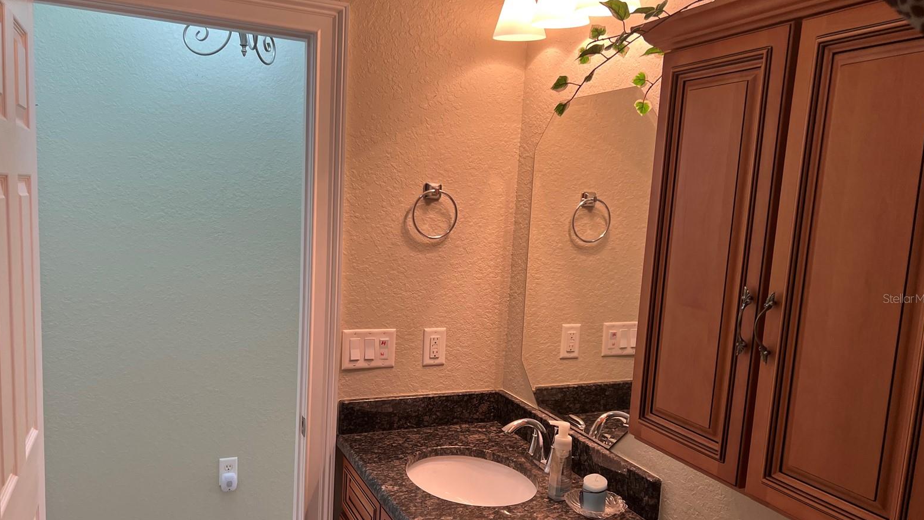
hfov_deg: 66.1
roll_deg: -3.2
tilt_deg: -7.9
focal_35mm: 29
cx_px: 466
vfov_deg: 40.1
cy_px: 298
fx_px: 710
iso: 100
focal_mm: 5.7
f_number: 1.5
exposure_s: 1/120
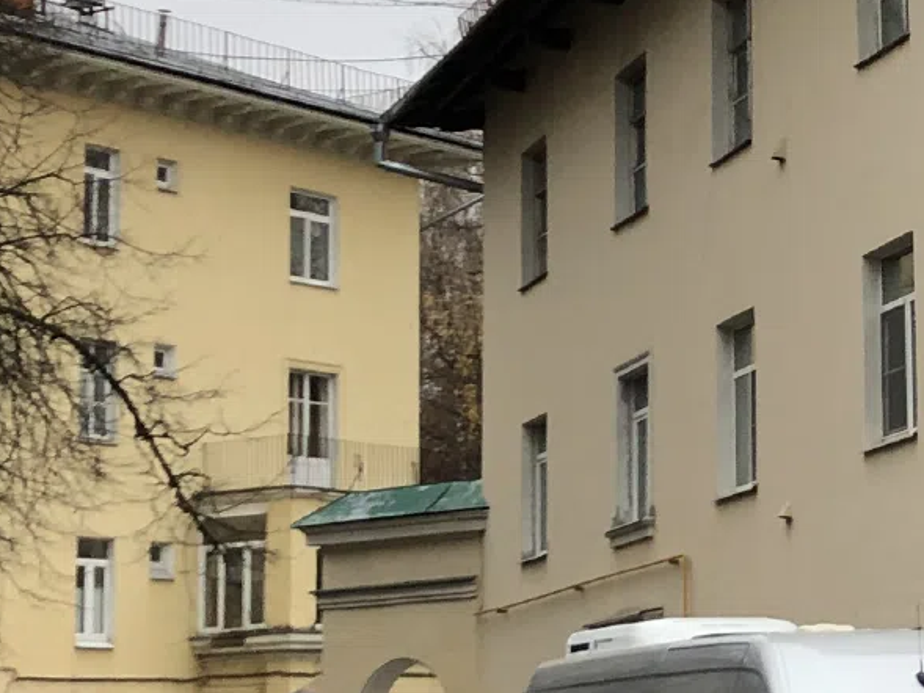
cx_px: 1213
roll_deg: -0.1
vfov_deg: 13.0
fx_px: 3044
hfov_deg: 16.3
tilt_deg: +9.0
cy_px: 354
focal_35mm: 114
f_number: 1.8
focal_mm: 4
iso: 25
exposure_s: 1/30
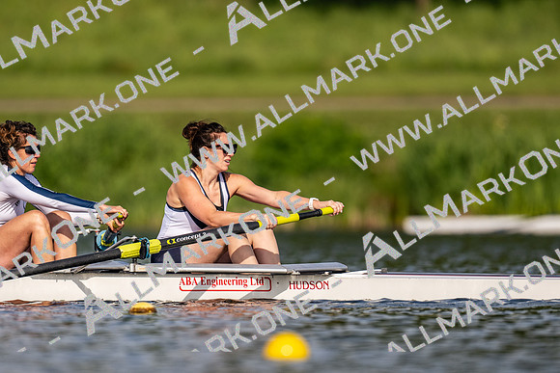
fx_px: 14010
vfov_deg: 1.5
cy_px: 186
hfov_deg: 2.3
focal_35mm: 900
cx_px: 280
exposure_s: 1/2500
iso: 220
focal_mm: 600
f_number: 4
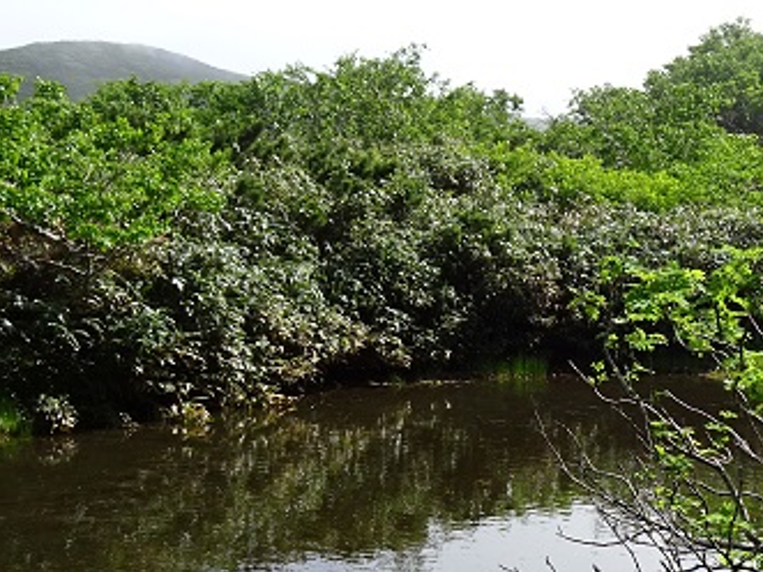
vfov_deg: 27.4
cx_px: 694
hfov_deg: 34.1
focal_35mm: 53
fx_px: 1168
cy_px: 362
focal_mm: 4.1
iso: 80
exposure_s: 1/640
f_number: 3.5
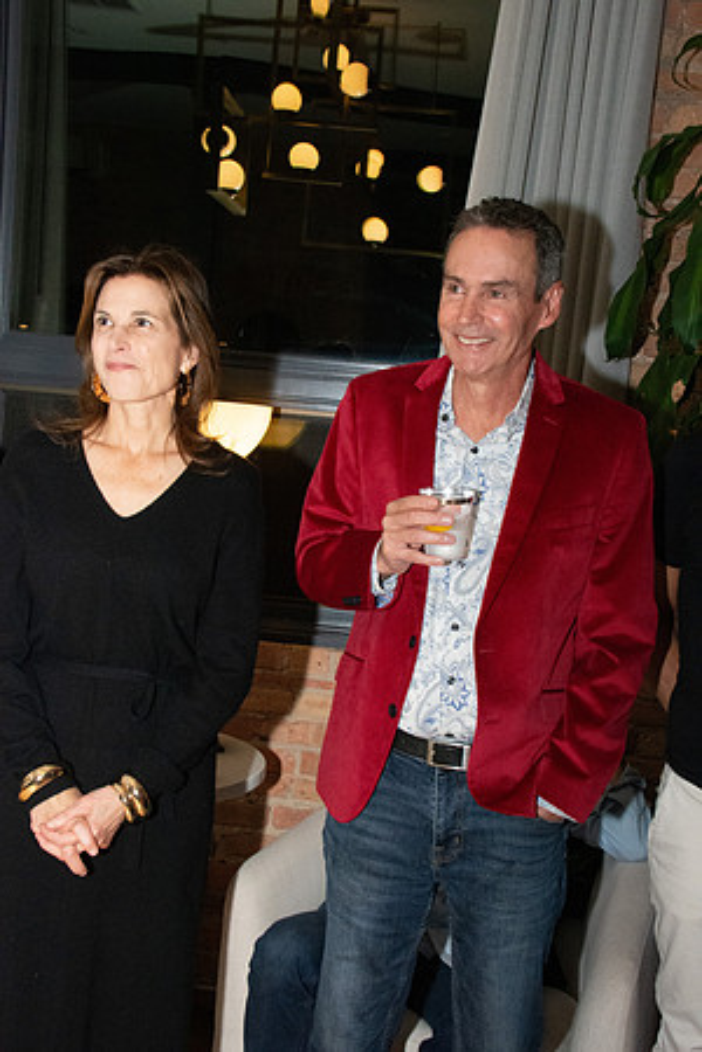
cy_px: 526
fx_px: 1404
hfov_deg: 28.1
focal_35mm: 48
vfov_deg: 41.1
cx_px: 351
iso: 5000
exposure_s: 1/250
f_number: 11
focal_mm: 32
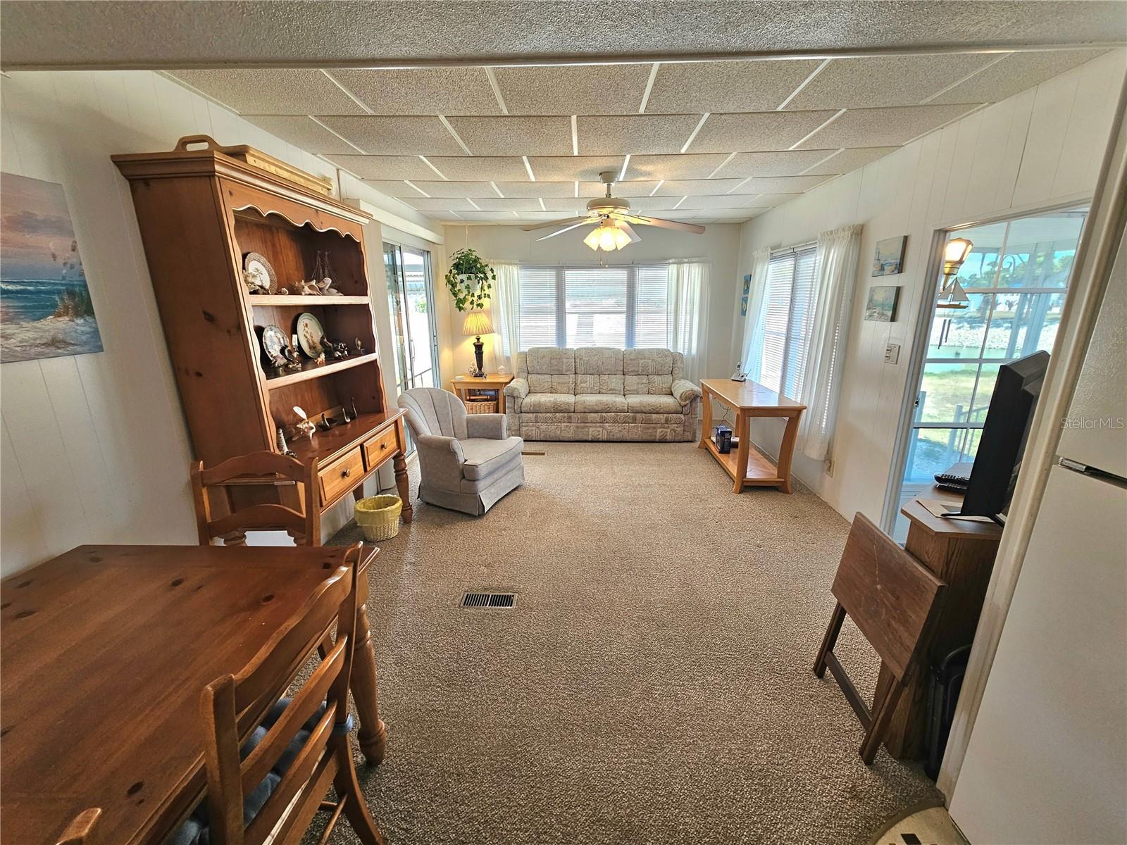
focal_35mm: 13
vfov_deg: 89.9
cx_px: 564
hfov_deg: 106.2
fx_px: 423
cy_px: 422
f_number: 2.2
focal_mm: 2.2
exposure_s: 1/60.2
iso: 100
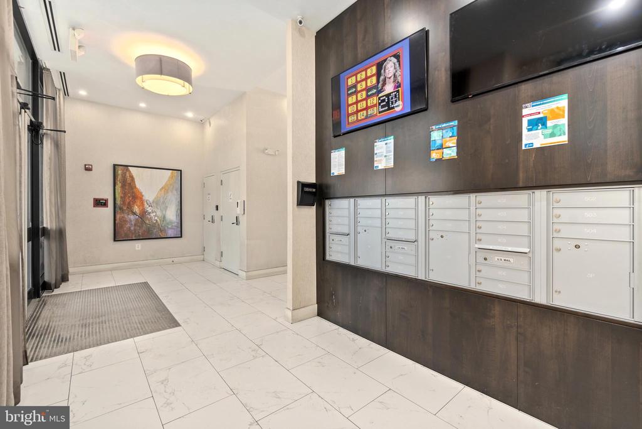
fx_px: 268
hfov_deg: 100.4
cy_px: 214
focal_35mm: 15
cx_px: 321
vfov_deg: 77.3
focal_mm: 10
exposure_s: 1.3
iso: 100
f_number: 8
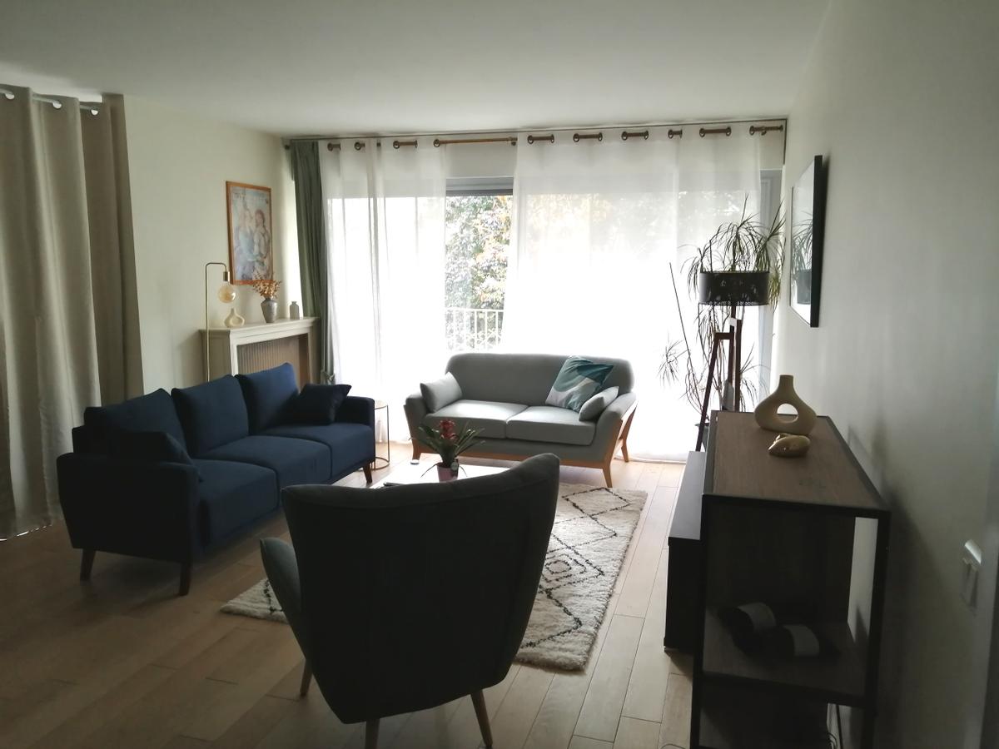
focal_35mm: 27
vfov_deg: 51.4
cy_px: 374
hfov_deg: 65.3
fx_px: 779
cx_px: 500
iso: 160
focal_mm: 3.88
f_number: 1.8
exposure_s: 1/33.3
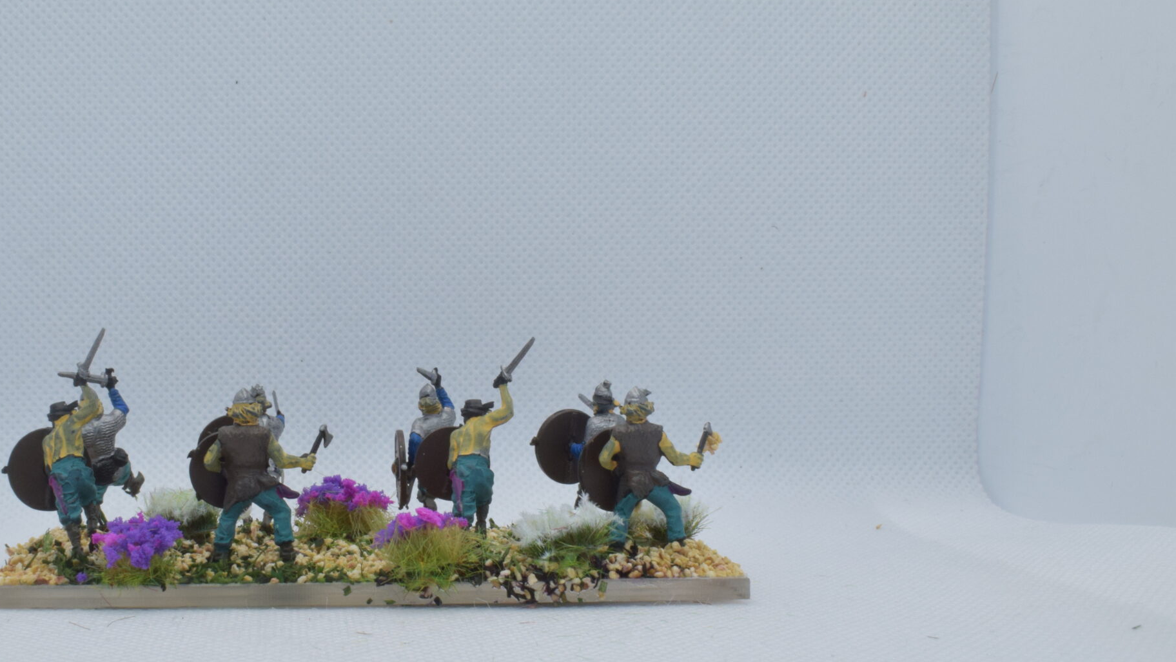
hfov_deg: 40.3
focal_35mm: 51
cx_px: 403
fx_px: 1582
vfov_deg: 23.6
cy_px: 382
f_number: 22
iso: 800
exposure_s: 1/60
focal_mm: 23
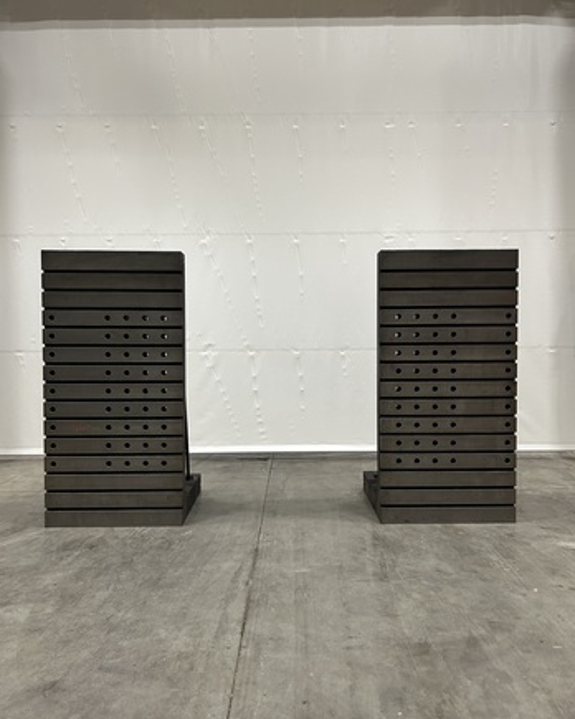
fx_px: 596
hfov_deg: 51.5
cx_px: 292
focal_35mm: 28
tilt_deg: -1.1
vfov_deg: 62.2
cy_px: 357
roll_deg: +1.3
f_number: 1.5
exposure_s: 1/60
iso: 160
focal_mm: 5.7
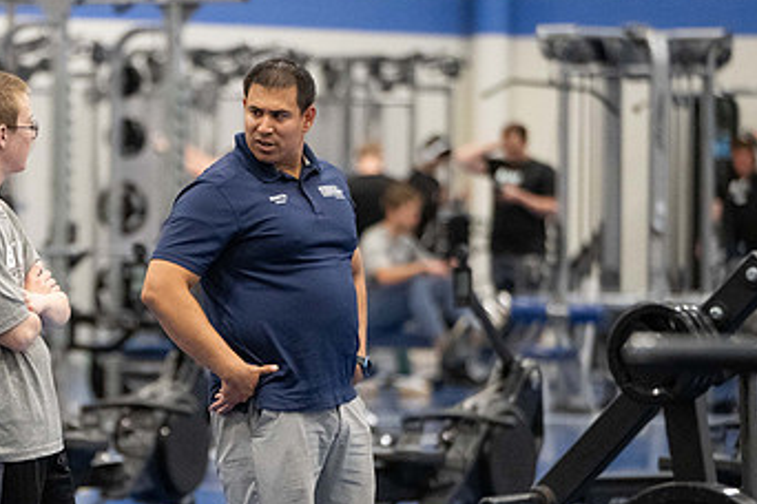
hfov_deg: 7.5
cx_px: 238
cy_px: 370
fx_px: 5761
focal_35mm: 274
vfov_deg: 5.0
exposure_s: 1/320
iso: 6400
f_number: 2.8
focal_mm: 150
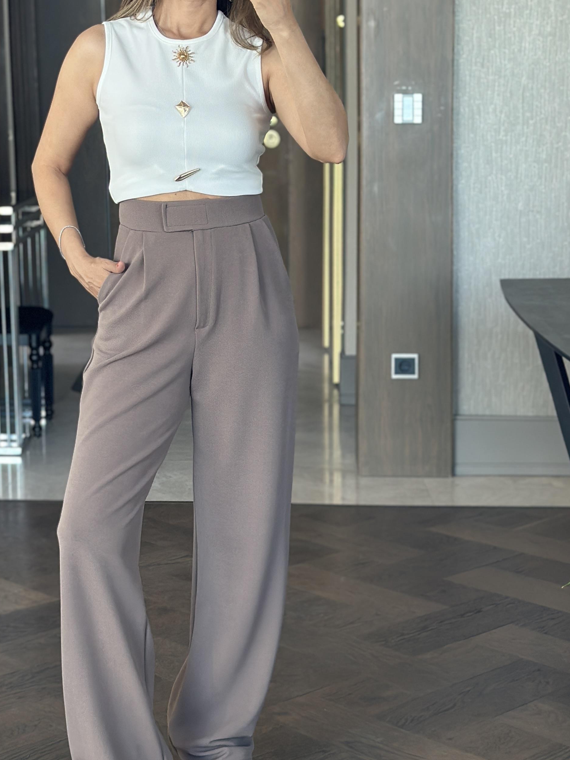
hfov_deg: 19.1
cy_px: 358
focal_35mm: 77
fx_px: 1690
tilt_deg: -20.1
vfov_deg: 25.3
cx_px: 178
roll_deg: +0.7
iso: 125
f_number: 1.78
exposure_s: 1/84
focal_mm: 6.86
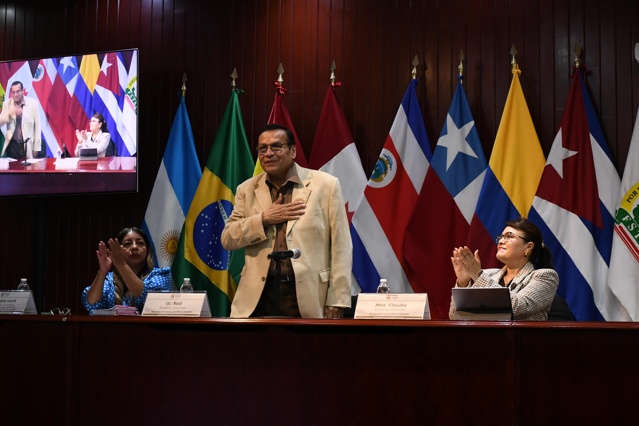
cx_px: 320
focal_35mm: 63
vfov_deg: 21.6
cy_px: 213
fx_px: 1118
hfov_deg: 31.9
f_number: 5.6
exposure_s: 1/100
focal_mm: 42
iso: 2000
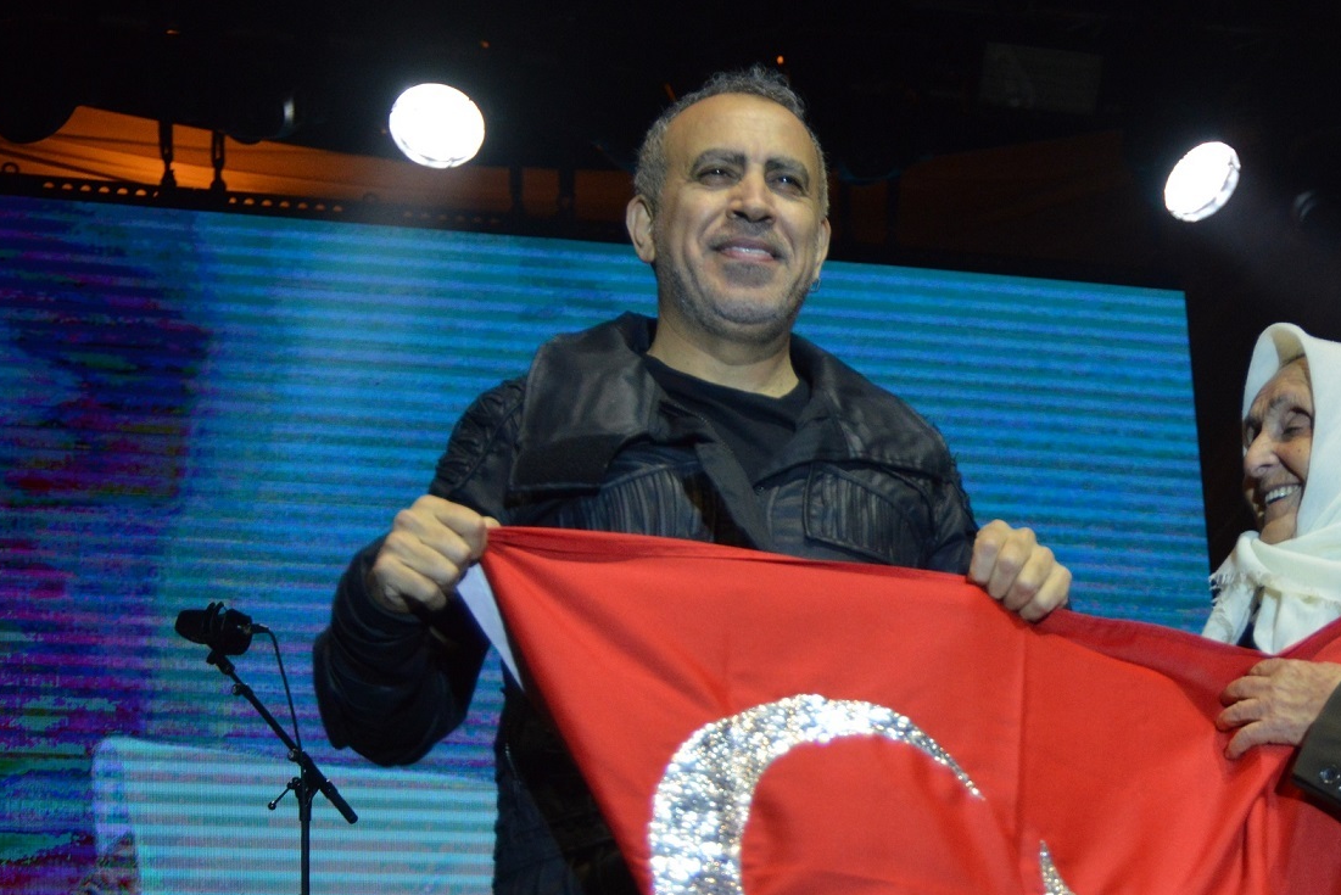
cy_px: 662
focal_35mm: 103
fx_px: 3838
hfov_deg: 19.5
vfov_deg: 13.3
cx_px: 1181
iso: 2500
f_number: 5
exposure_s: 1/800
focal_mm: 55
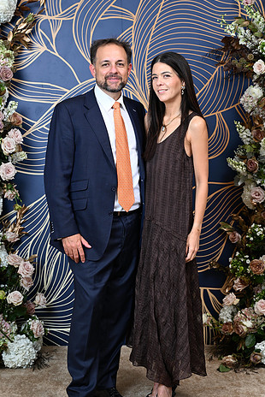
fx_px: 827
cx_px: 132
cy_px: 215
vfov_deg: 27.0
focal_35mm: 75
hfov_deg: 18.2
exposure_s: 1/125
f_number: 5.6
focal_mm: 60
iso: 125
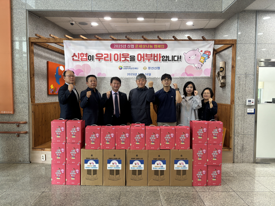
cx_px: 138
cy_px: 103
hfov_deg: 67.3
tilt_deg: -3.5
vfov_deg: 53.1
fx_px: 207
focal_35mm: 26
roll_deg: -0.4
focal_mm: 5.96
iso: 100
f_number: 1.6
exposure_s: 1/60
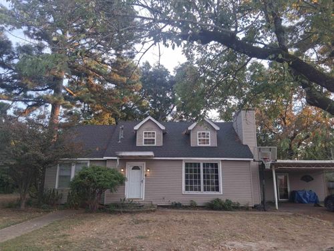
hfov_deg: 67.3
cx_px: 167
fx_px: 251
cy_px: 126
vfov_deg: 53.1
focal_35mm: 26
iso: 40
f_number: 1.8
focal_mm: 3.98
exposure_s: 1/120
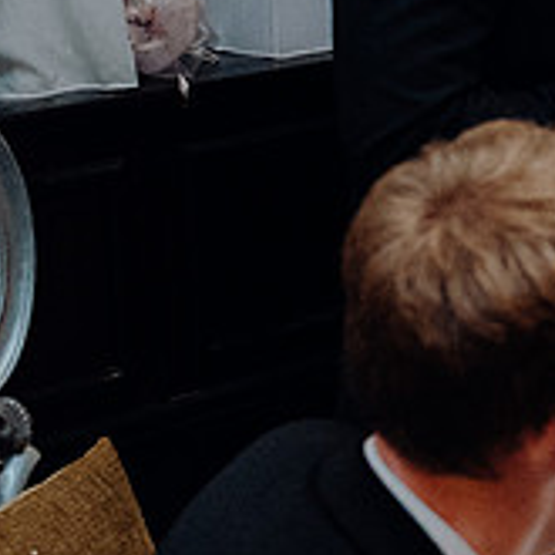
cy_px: 86
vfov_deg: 11.9
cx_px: 878
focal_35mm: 146
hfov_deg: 11.4
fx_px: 2648
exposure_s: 1/160
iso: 2500
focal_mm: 33
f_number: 3.5
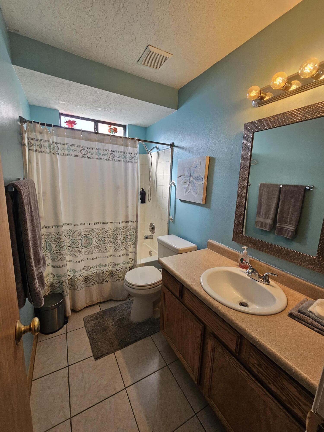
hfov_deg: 89.9
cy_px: 216
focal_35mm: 13
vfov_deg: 106.2
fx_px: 162
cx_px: 162
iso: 80
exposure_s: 1/60
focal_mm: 2.2
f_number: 2.2
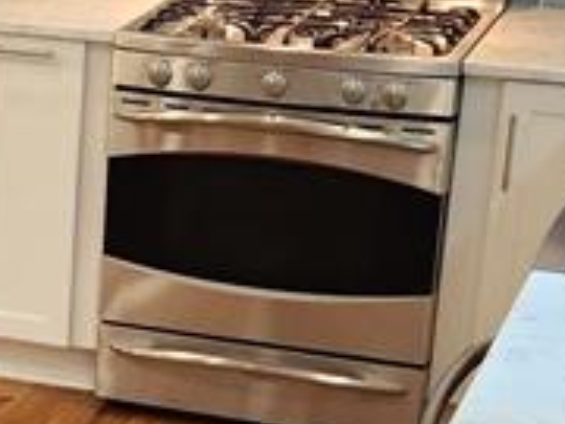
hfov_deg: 14.5
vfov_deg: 11.2
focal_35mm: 131
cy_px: 437
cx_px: -141
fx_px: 2138
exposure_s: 1/120
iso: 160
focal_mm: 5.4
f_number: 1.8
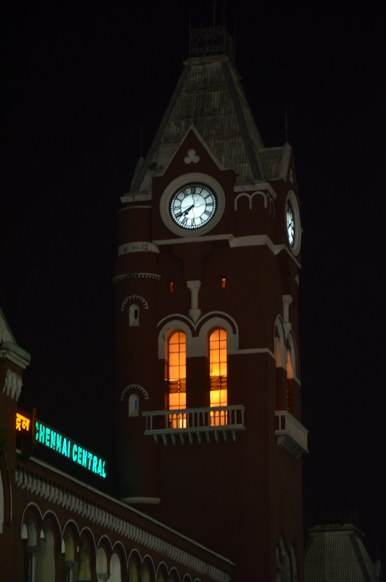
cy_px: 291
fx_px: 1817
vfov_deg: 18.2
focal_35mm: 112
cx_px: 193
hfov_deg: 12.1
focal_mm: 75
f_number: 5.3
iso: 1250
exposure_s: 1/13
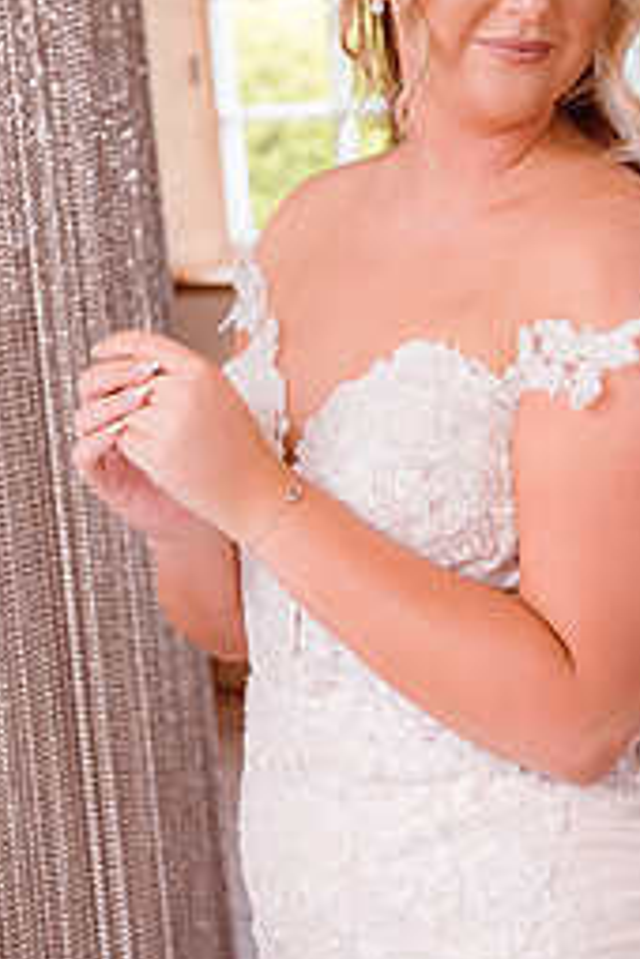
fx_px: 2640
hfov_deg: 13.8
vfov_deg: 20.5
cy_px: 293
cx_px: 422
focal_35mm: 99
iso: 200
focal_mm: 56
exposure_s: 1/80
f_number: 4.5
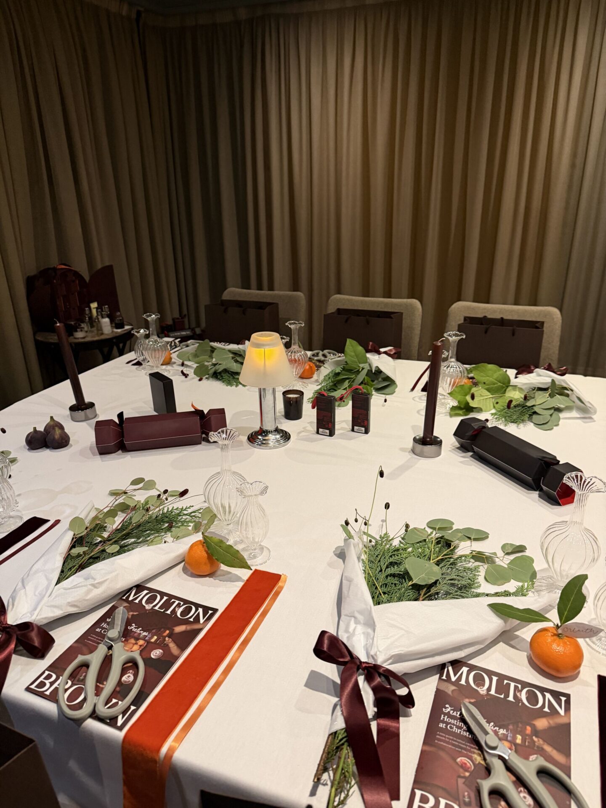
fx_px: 560
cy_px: 404
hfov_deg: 56.8
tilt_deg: -22.6
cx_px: 303
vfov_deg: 71.6
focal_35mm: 24
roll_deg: +0.9
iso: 500
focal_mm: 6.76
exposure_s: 1/50
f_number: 1.78
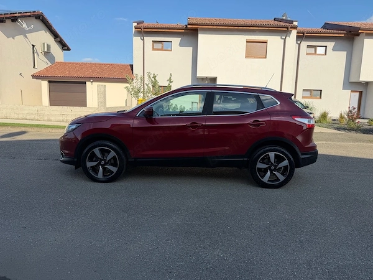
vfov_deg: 56.8
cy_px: 140
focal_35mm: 24
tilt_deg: -7.8
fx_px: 259
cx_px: 186
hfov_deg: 71.6
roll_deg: -1.8
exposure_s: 1/4405
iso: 80
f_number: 1.78
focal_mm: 6.76
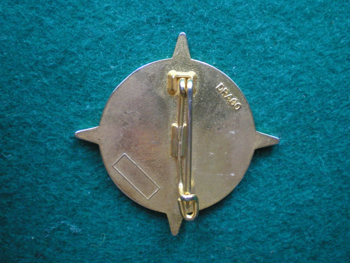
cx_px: 175
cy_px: 132
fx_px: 384
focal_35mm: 38
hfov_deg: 49.0
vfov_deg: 37.7
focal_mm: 6.3
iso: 400
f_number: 3.1
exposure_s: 1/13
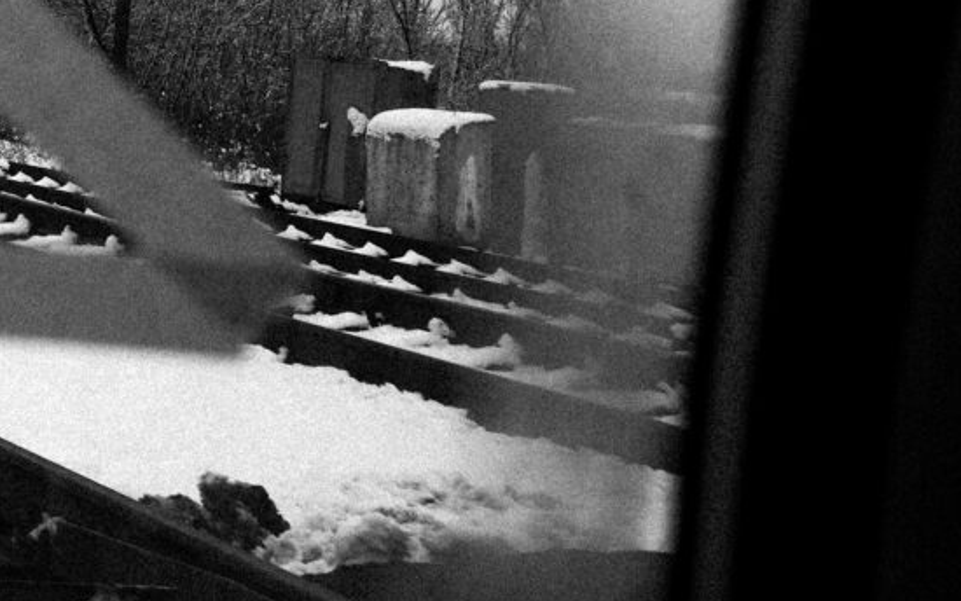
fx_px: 2384
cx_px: -479
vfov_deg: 13.6
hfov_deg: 19.8
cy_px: -256
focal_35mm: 91
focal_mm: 24
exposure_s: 1/400
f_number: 4
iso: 400
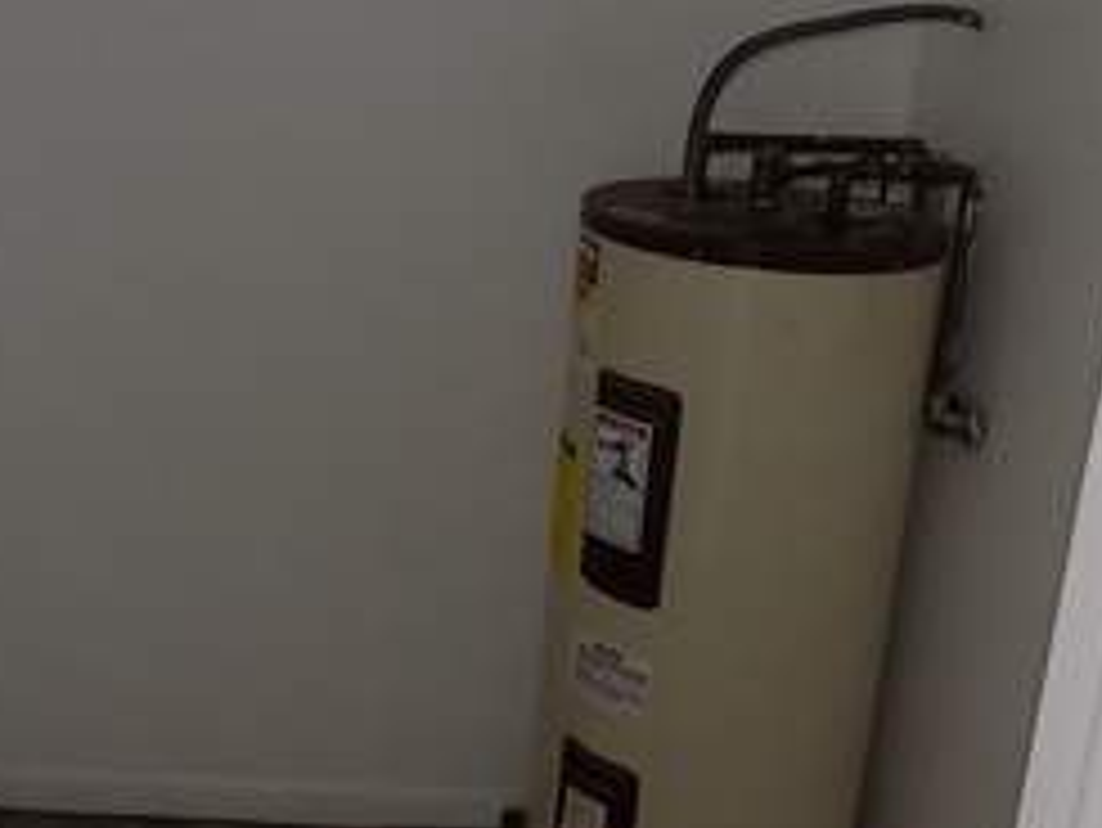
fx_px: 1433
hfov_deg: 41.3
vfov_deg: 32.1
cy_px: 338
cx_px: 328
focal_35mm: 45
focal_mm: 4
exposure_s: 1/30
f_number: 3.1
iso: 200
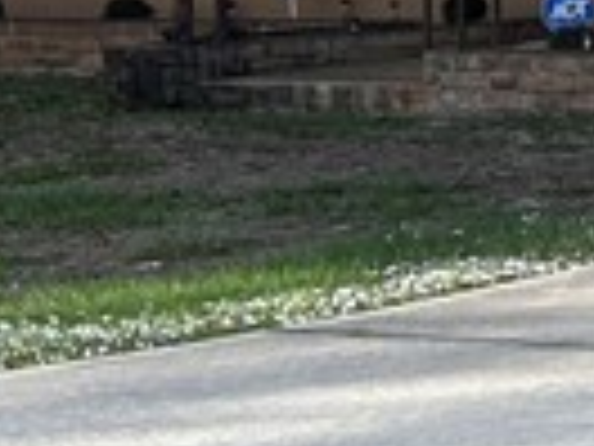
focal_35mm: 202
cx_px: 1606
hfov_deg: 8.6
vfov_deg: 7.2
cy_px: -320
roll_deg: +0.9
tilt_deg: +1.2
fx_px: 3466
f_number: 1.5
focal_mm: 5.7
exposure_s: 1/4630
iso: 50
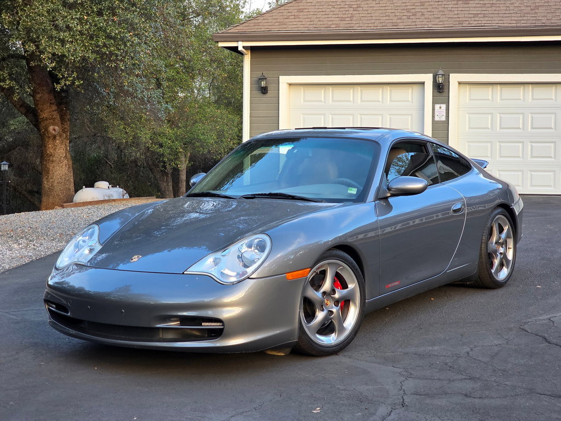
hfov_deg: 28.2
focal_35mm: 69
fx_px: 1118
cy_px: 210
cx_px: 280
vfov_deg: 21.3
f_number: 2.4
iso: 160
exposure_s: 1/120
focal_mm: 7.9
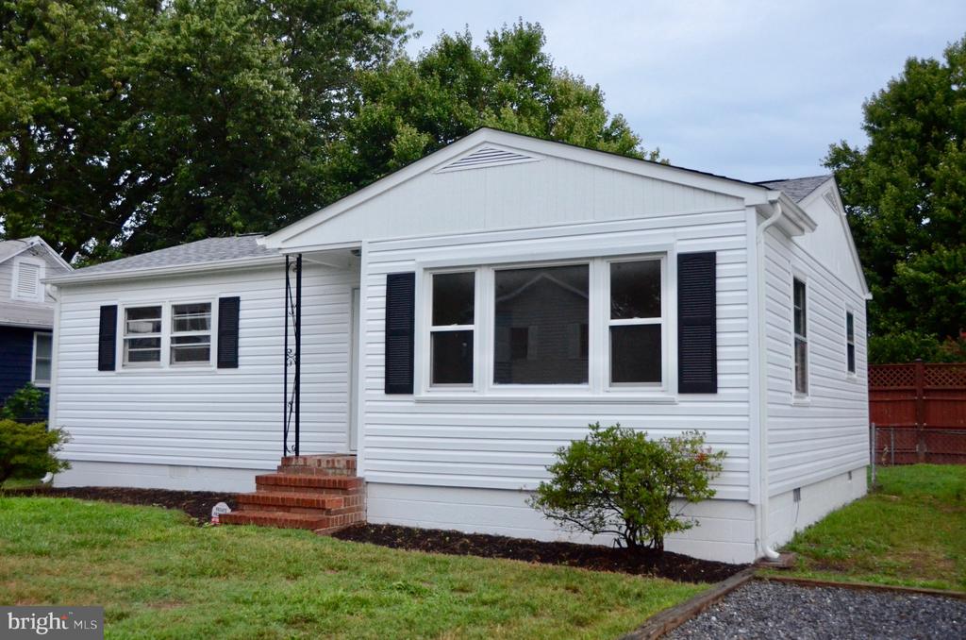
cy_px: 320
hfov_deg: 57.3
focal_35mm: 33
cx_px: 483
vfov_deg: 39.8
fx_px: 884
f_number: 3.8
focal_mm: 22
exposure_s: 1/4000
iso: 3200
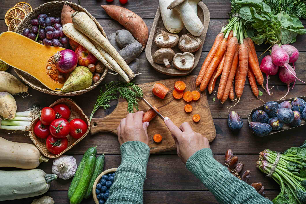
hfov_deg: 48.5
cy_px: 102
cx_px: 153
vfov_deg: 33.4
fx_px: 340
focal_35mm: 40
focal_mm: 40
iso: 100
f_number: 9
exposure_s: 1/100
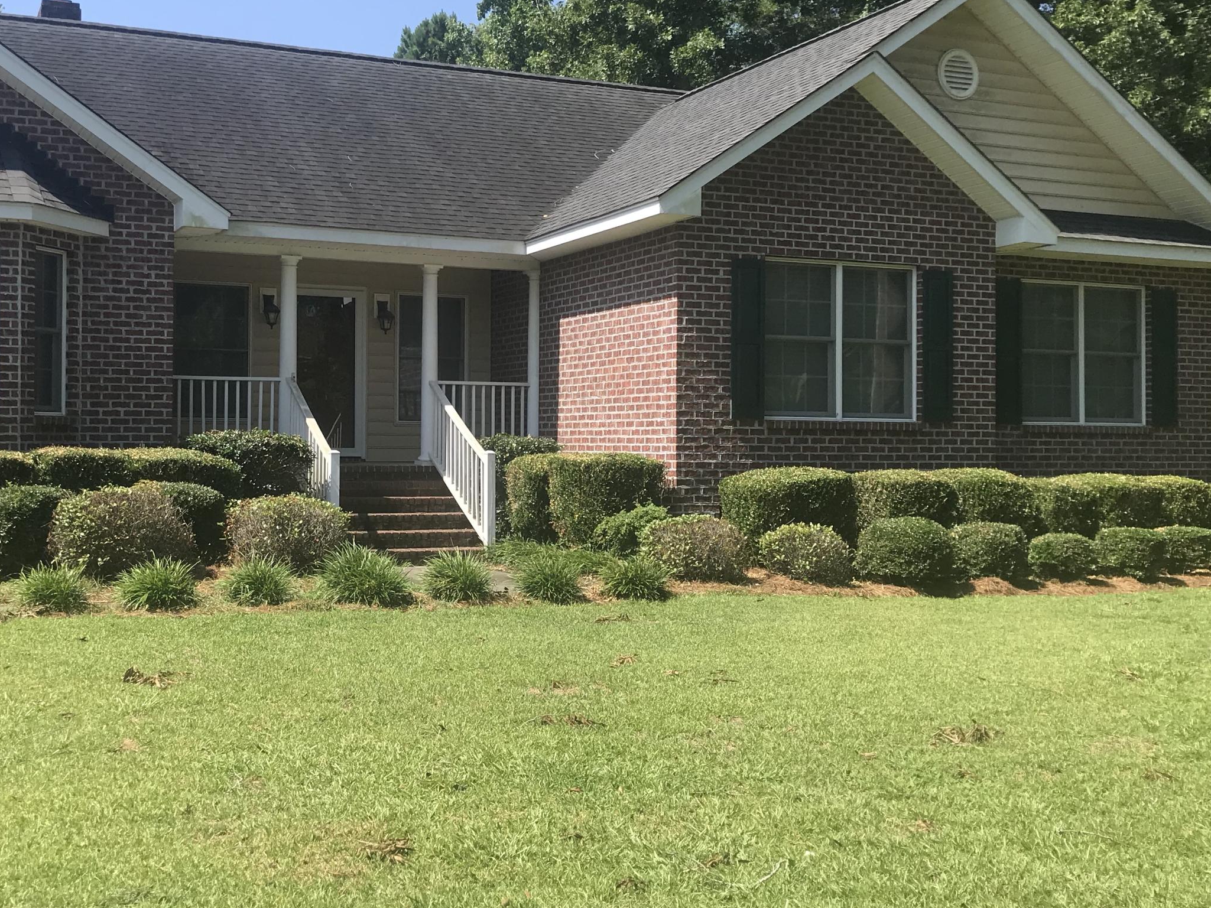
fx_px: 1434
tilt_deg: +2.3
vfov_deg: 35.1
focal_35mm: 41
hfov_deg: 45.5
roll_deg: +0.0
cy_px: 425
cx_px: 477
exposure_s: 1/1408
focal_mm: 3.99
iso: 20
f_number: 1.8
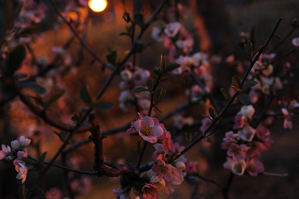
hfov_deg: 33.4
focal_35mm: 60
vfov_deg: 22.6
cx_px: 150
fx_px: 498
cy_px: 100
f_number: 5.6
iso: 3200
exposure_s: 1/40
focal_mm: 60
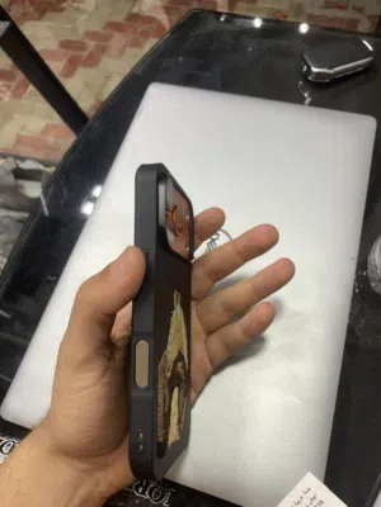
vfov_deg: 67.3
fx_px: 382
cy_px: 254
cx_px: 190
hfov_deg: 53.1
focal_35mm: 26
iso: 32
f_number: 1.8
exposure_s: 1/100
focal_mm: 4.25
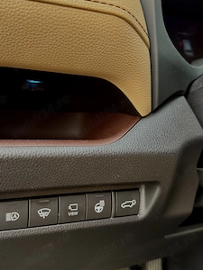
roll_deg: -2.8
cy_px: 131
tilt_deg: -10.1
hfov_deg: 43.7
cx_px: 72
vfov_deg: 56.8
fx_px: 250
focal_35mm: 32
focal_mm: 6.76
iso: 200
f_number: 1.78
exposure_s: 1/76
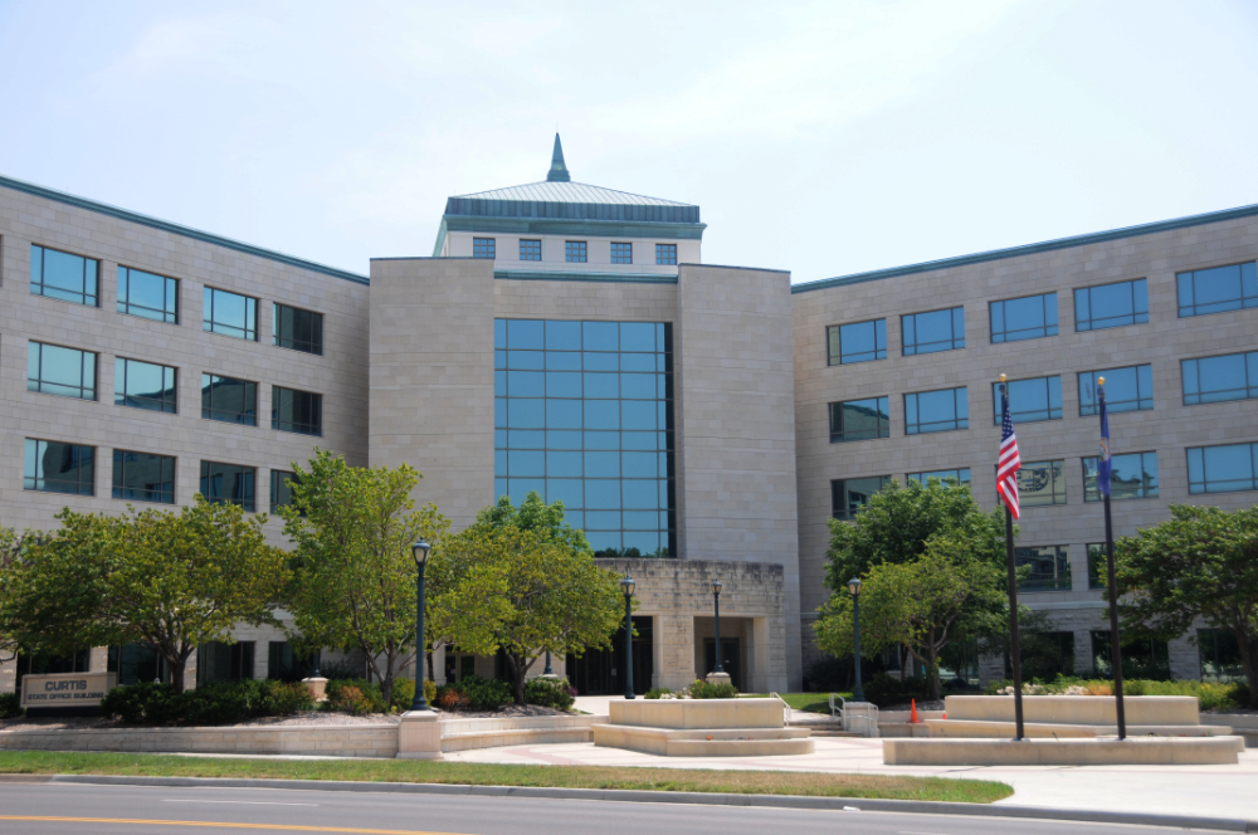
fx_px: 1675
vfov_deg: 28.0
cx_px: 629
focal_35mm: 48
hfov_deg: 41.2
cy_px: 418
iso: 250
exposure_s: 1/1000
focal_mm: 32
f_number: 5.6
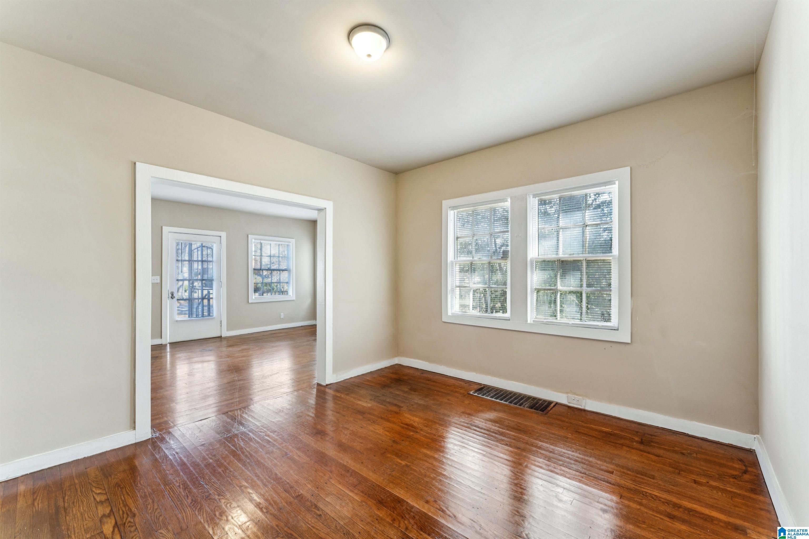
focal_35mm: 14
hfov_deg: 104.3
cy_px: 270
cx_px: 404
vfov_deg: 81.2
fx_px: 315
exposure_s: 1/8
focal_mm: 14
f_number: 11
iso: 400
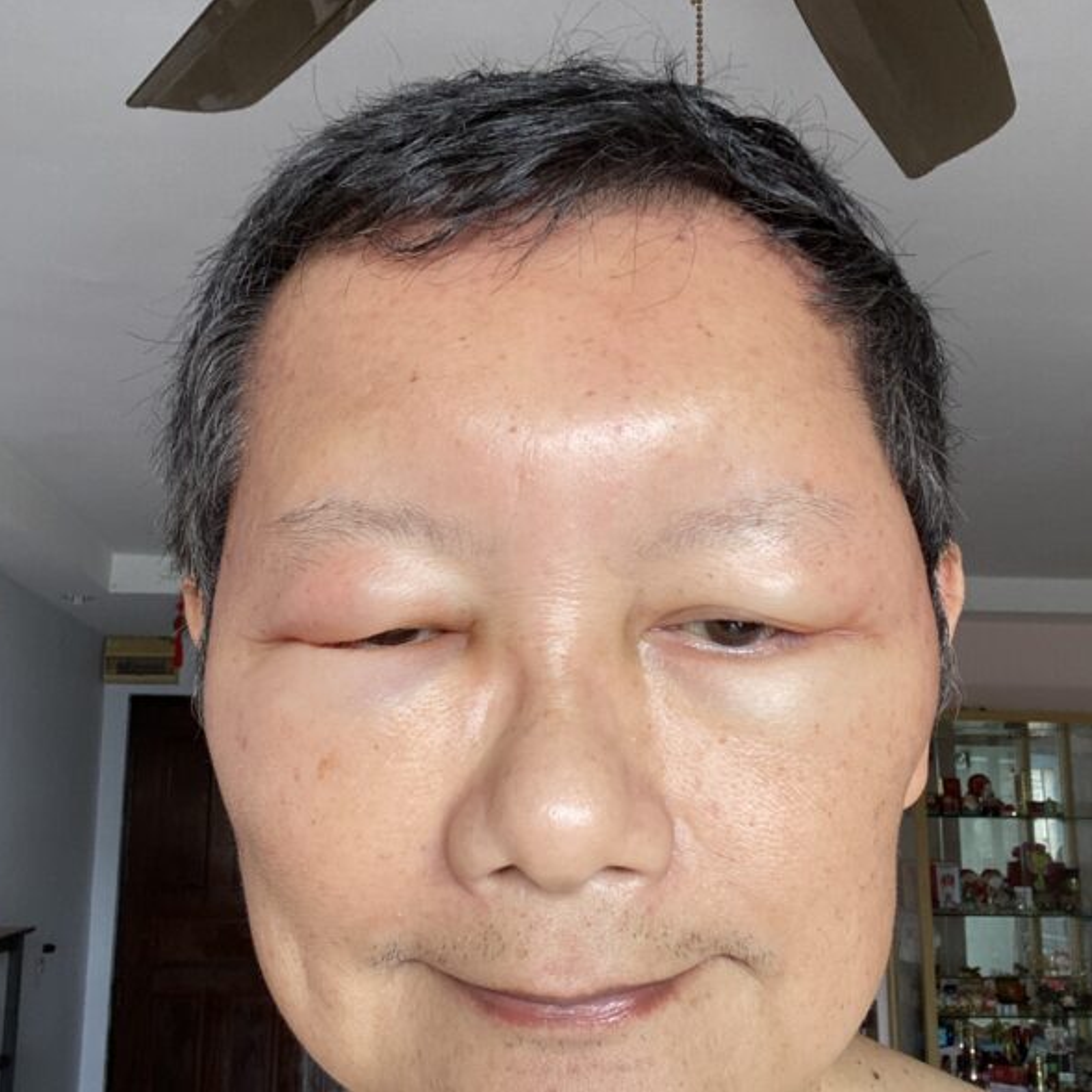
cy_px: 590
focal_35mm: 36
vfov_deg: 46.0
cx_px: 540
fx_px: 1285
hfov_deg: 46.0
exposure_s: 1/122
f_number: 2.2
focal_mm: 2.71
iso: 80
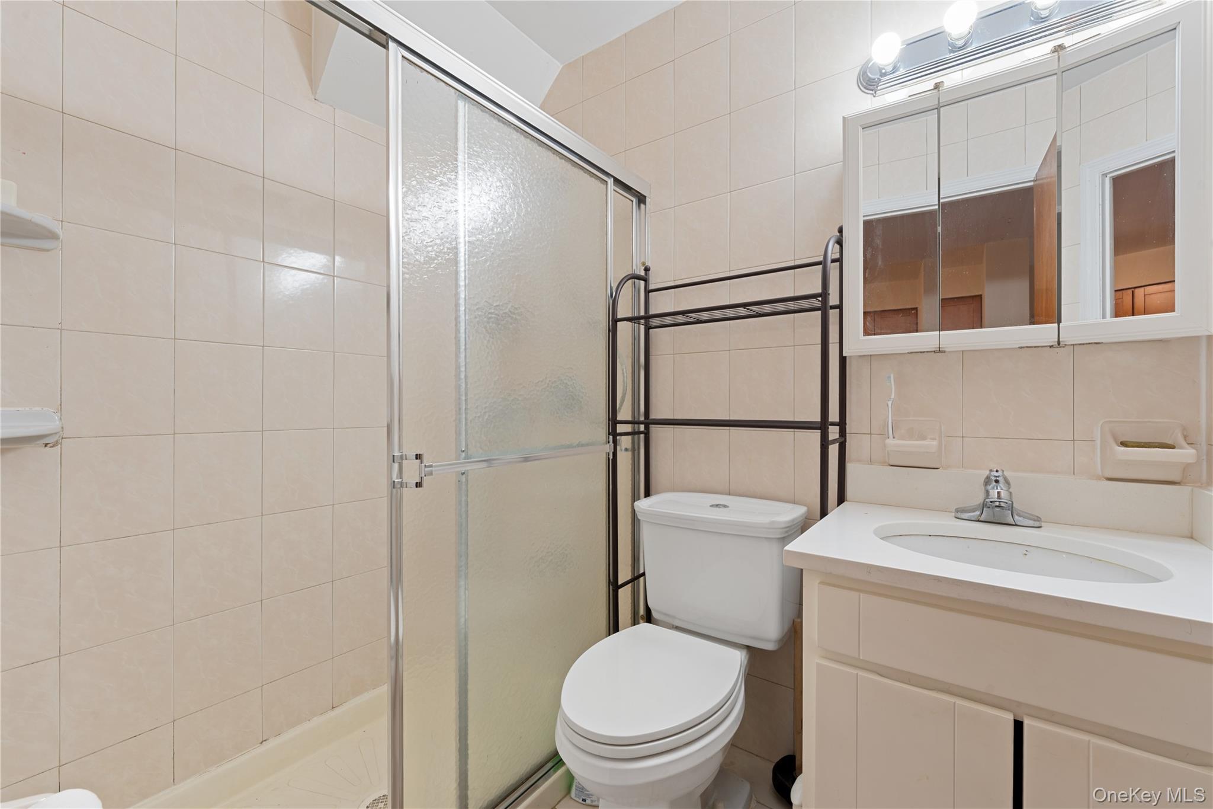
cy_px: 404
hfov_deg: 104.3
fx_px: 472
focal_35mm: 14
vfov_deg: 81.2
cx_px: 606
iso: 400
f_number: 10
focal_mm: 14
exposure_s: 1.3
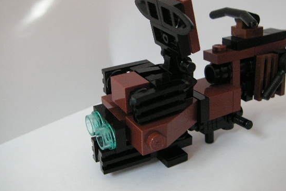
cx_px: 156
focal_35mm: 46
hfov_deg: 42.7
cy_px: 81
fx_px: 366
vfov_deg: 29.2
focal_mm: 6.3
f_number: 3.3
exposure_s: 1/45
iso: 125
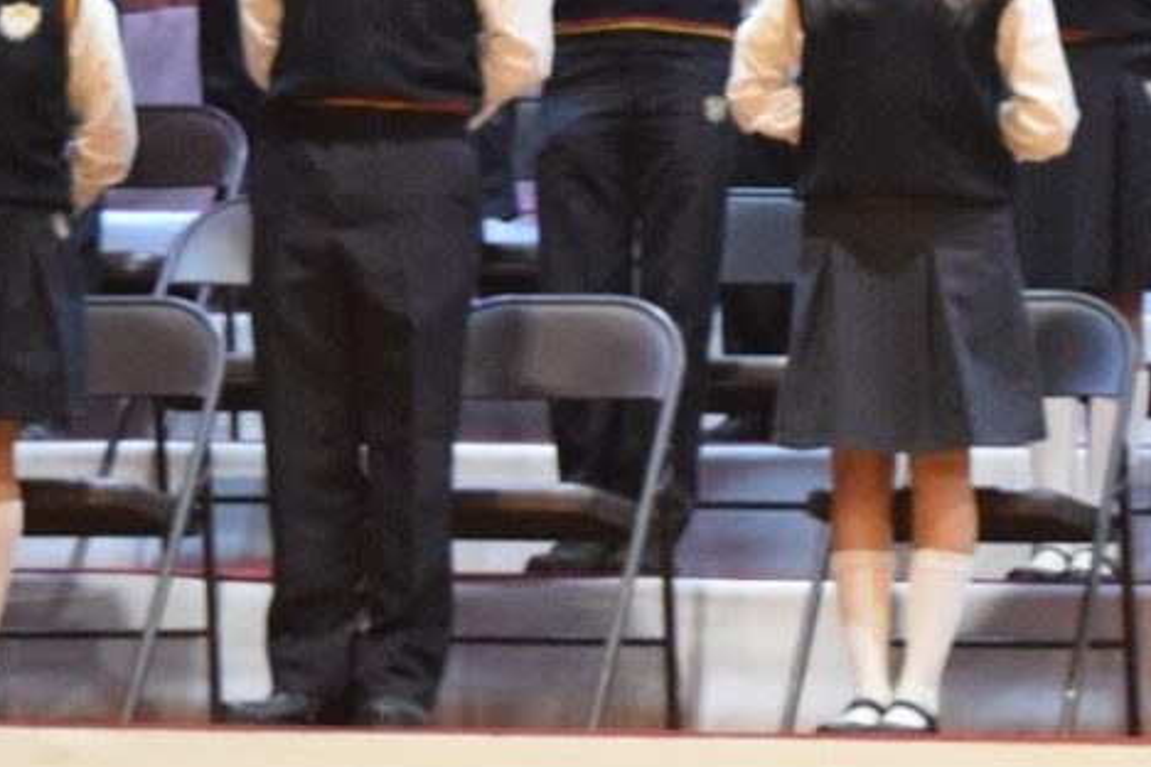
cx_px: 777
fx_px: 7545
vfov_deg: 5.8
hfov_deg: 8.7
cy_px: -323
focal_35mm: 236
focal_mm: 46
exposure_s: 1/50
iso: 6400
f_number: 5
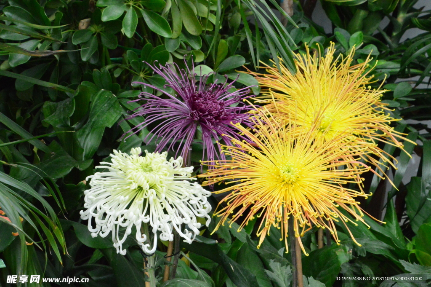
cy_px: 144
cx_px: 216
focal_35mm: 142
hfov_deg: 14.4
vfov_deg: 9.6
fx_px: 1705
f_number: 22
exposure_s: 1/160
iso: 6400
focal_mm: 95
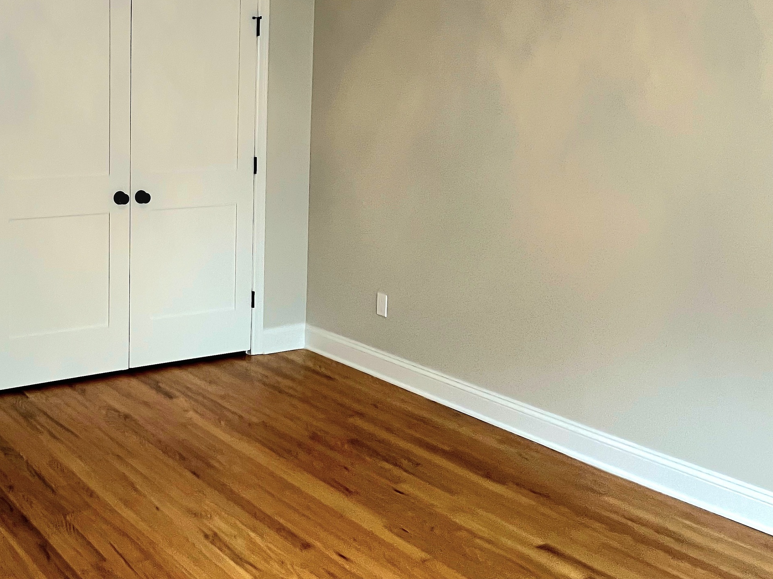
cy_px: 191
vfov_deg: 34.0
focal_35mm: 42
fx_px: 938
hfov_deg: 42.7
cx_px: 153
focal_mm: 4.2
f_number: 1.6
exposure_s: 1/60.2
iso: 125
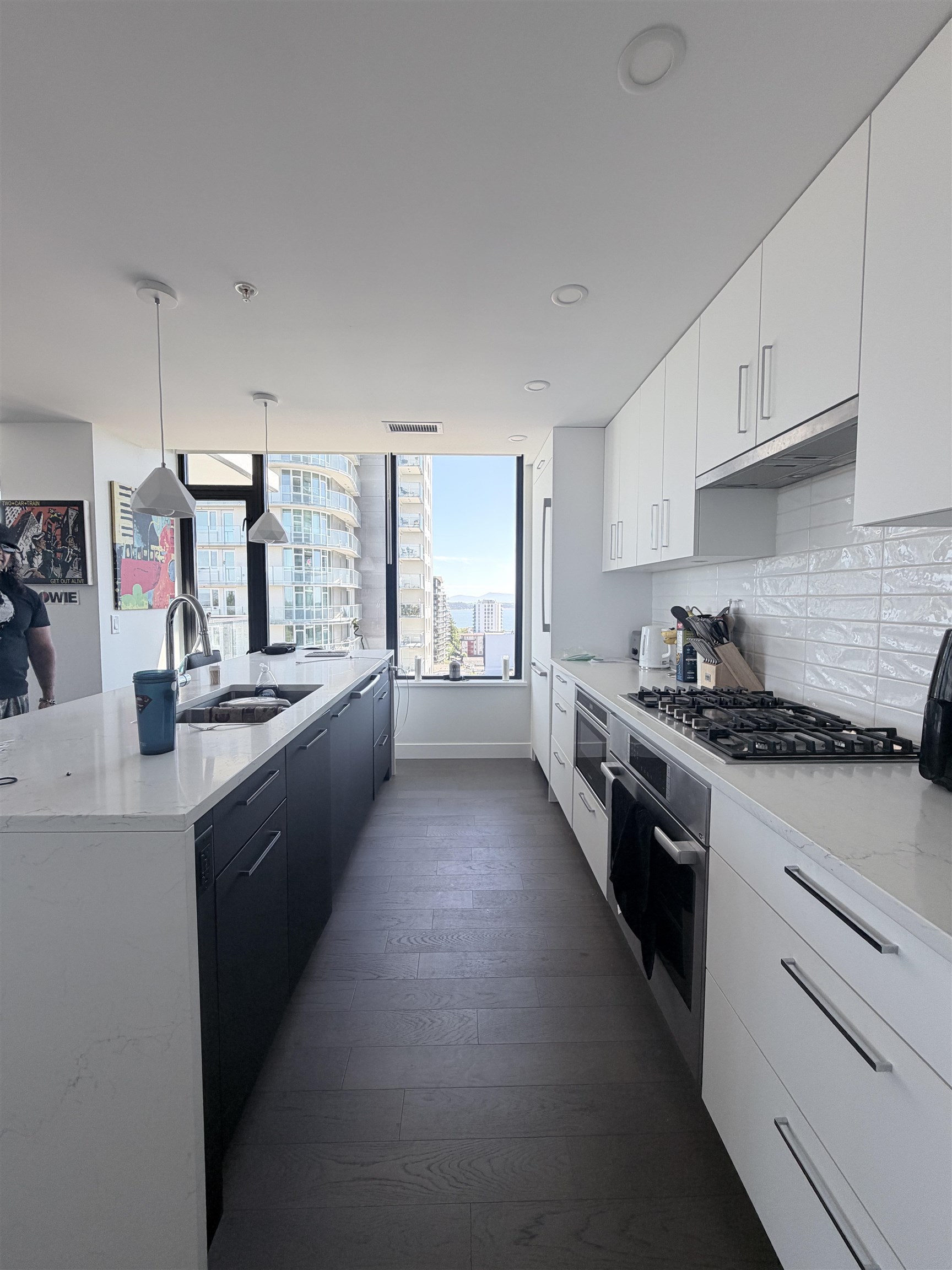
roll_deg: -0.9
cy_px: 635
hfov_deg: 85.7
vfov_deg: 102.1
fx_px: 513
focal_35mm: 14
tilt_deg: -3.7
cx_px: 476
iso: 50
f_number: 2.2
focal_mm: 2.22
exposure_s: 1/121
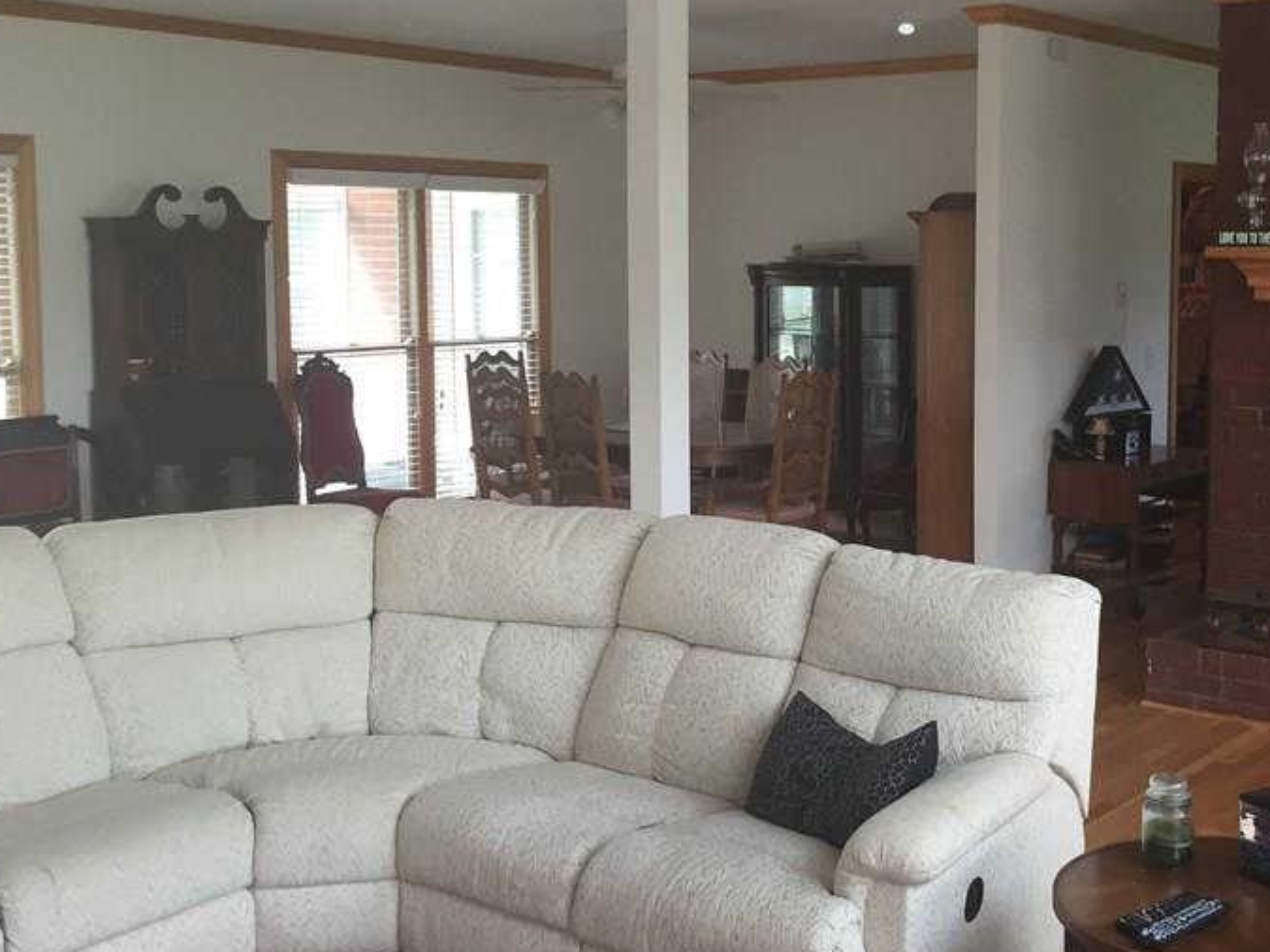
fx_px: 1614
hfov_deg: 42.0
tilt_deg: -3.6
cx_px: 907
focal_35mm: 44
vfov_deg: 32.7
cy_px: 373
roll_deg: -0.7
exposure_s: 1/30
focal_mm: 4.15
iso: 64
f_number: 2.2
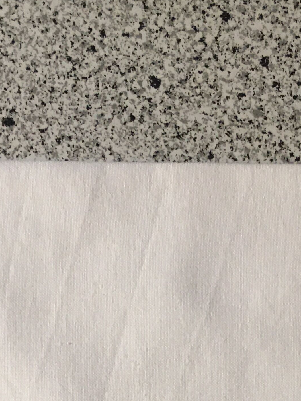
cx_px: 164
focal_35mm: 83
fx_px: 962
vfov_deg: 21.6
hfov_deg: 17.8
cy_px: 497
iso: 100
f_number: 2.2
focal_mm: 4.15
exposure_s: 1/33
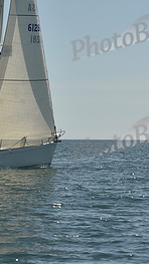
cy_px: -3
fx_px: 1137
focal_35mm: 162
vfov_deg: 13.1
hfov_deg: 7.5
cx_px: 19
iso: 250
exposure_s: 1/800
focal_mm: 70
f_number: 7.1
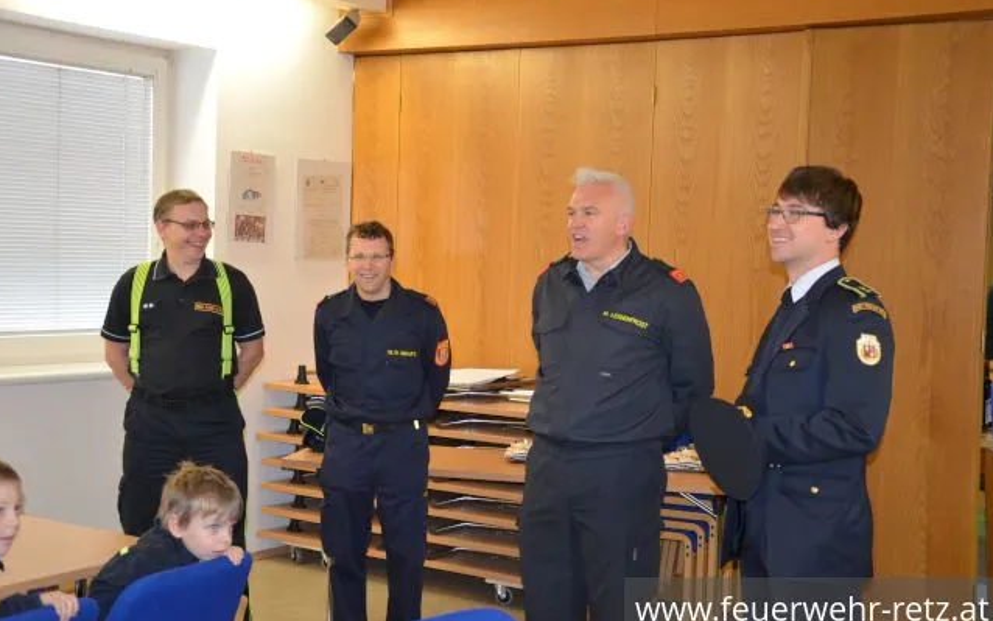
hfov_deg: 34.5
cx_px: 493
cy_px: 310
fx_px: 1597
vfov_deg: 22.0
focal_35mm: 59
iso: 1600
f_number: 4.5
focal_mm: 38
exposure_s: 1/60
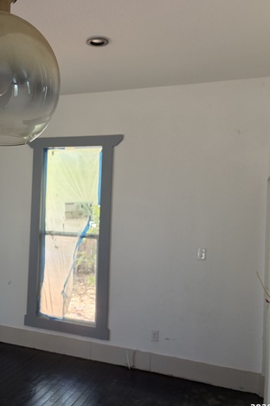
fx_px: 416
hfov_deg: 34.5
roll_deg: -3.5
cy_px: 204
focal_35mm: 37
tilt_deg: +2.6
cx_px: 42
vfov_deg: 51.9
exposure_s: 1/107
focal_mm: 5.96
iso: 125
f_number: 1.6
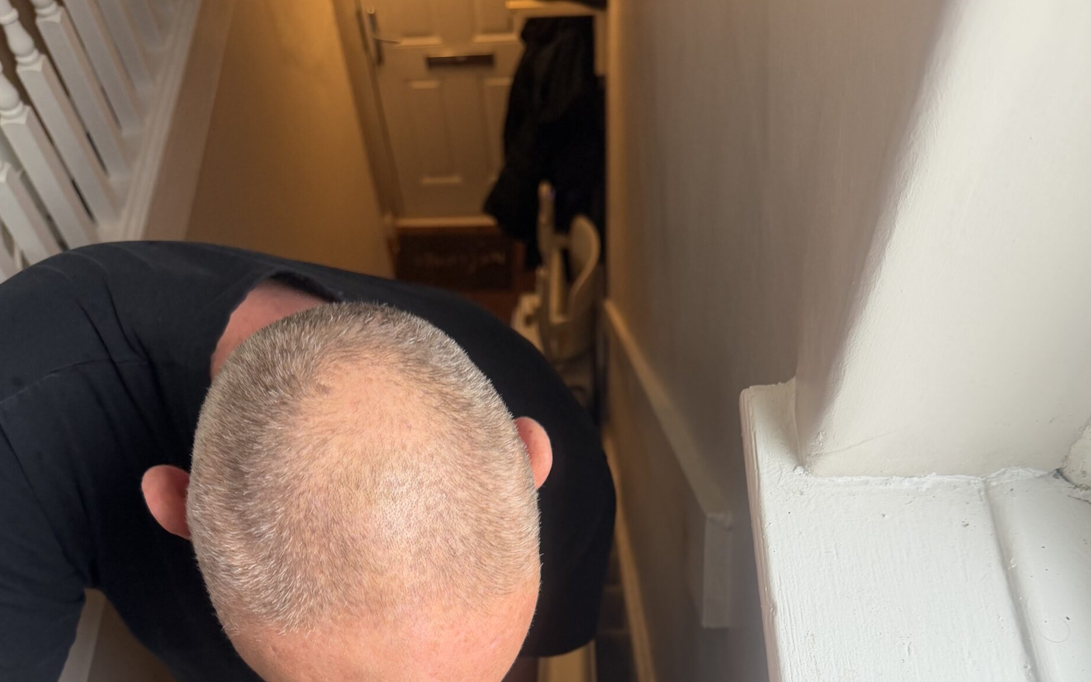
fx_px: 1041
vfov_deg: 34.6
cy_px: 593
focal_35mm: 35
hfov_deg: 55.3
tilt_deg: -61.2
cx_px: 556
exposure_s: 1/123
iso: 125
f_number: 1.78
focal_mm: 6.76
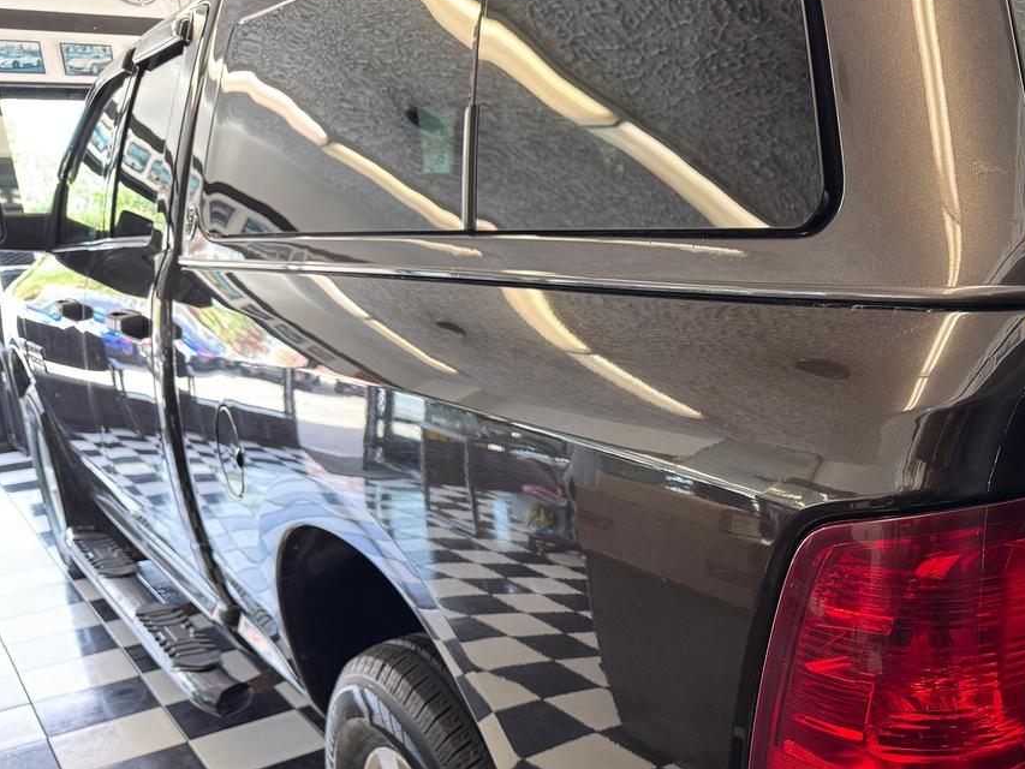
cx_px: 767
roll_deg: +0.5
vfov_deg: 38.8
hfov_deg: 49.3
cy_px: 559
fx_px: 1066
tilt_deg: -19.7
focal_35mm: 36
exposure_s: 1/60
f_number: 1.78
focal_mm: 6.76
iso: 160
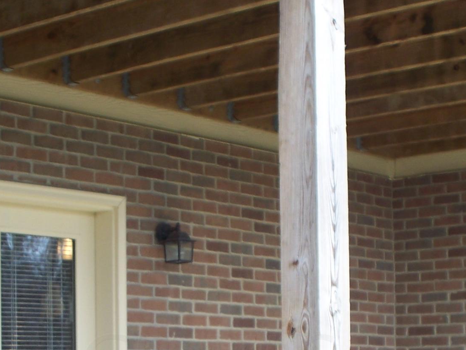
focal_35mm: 98
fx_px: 1320
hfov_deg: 20.0
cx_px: 206
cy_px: 361
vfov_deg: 14.8
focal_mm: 7.54
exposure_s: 1/100
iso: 80
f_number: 2.8
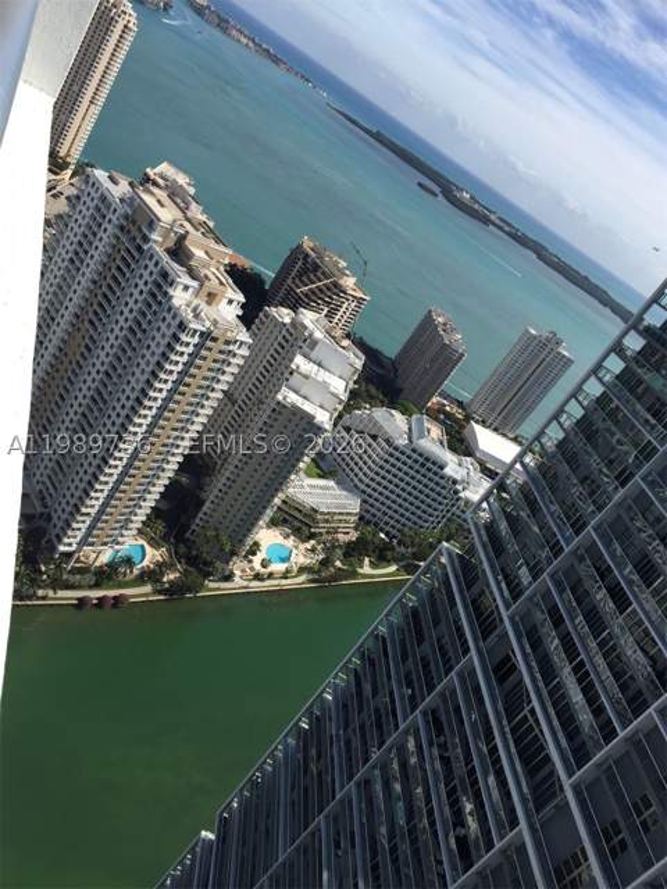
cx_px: 334
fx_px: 745
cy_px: 444
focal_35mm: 29
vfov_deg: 61.7
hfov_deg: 48.2
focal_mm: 4.15
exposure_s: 1/2475
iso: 32
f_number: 2.2
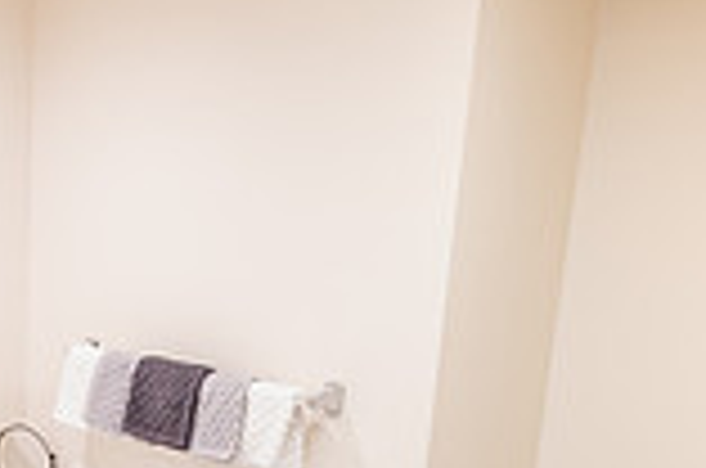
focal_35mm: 63
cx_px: 117
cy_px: 592
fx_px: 1233
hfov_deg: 31.0
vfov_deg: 19.9
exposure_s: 1/200
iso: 1000
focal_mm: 17
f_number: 4
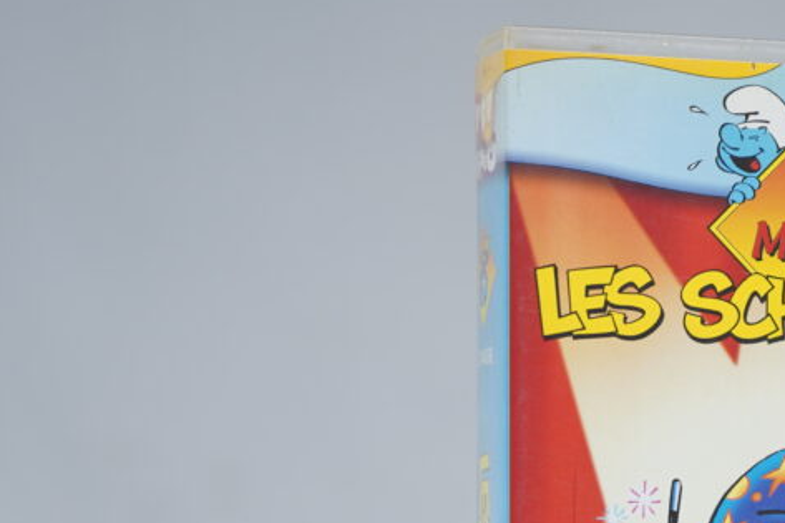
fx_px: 2267
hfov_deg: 19.0
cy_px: 561
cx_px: 807
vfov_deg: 12.9
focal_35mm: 104
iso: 160
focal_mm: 41
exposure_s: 1/15
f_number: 4.5
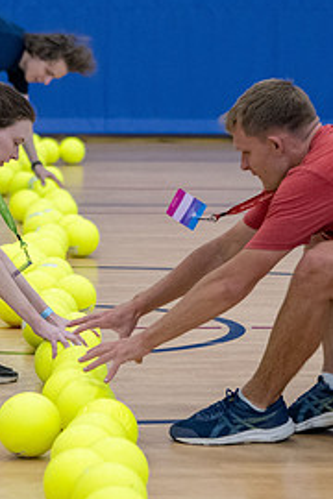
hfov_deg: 7.6
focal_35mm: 179
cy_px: 278
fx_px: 2483
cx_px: -9
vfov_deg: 11.5
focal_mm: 70
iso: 1600
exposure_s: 1/500
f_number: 2.8
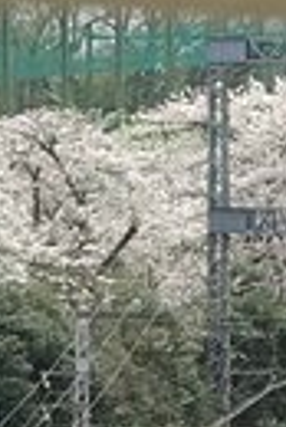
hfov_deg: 4.6
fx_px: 3518
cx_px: -289
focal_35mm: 296
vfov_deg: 6.9
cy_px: 534
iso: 200
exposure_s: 1/50
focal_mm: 50
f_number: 11
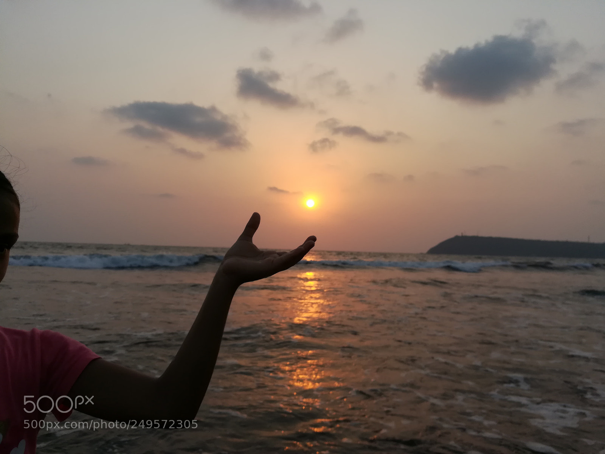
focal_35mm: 26
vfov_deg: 53.1
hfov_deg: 67.3
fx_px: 454
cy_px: 227
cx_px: 302
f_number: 2.2
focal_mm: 3.83
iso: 50
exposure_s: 1/646
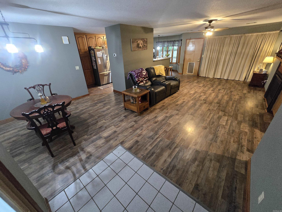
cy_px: 106
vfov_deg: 89.9
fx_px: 106
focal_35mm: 13
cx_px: 141
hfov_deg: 106.2
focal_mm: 2.2
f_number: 2.2
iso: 1600
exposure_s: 1/60
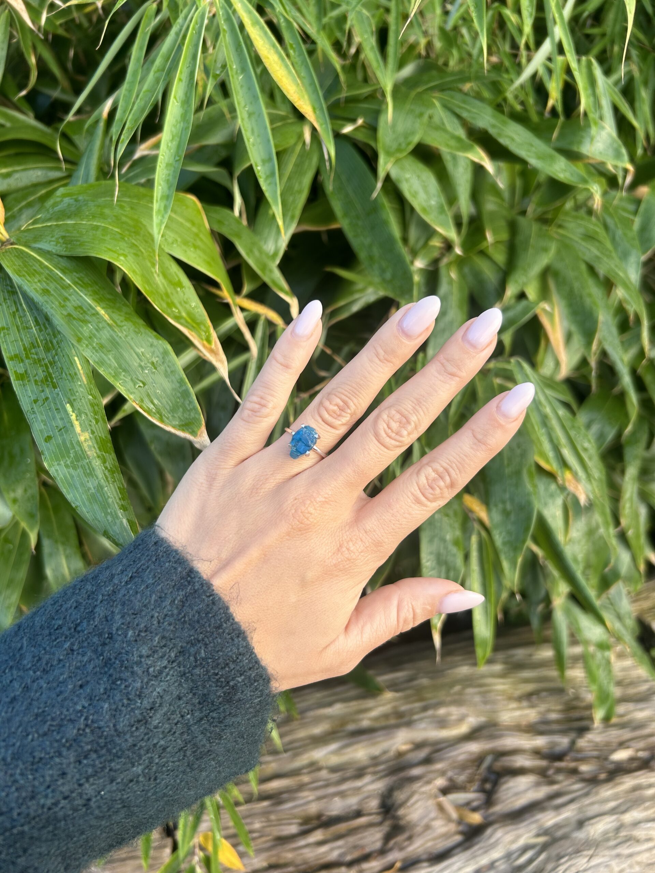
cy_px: 436
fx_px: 656
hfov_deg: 53.1
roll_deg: -1.3
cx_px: 328
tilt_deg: -38.3
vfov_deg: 67.3
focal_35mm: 26
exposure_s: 1/232
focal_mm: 5.7
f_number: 1.5
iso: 40
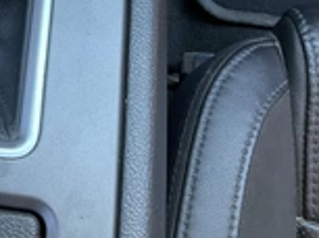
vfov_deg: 18.2
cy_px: -56
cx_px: -67
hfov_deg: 23.4
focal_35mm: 76
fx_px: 699
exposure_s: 1/122
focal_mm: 3
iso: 50
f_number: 1.8
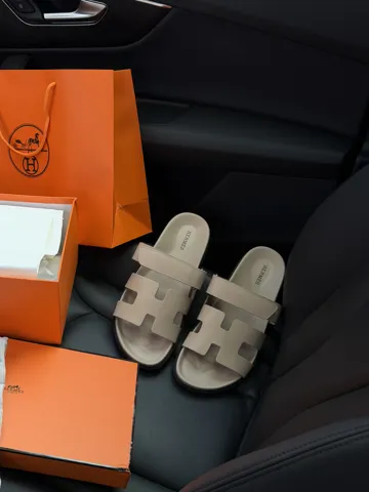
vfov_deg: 39.7
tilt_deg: -38.9
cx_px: 184
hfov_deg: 30.3
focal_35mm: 48
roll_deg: +5.0
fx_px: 682
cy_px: 246
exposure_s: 1/102
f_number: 1.78
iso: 80
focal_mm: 6.76
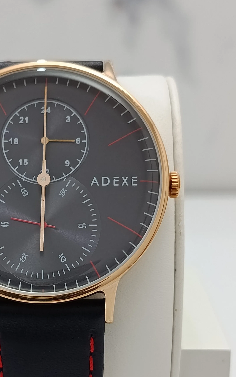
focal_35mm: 79
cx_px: 43
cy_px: 249
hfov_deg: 16.4
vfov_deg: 26.0
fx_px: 813
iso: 484
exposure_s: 1/100
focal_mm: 5.24
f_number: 1.7
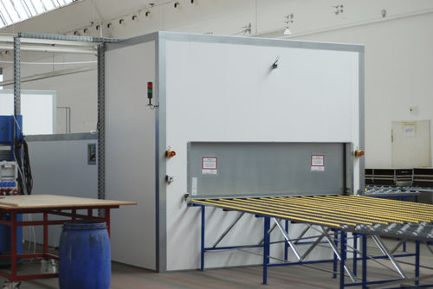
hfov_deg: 27.0
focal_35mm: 75
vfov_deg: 18.2
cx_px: 216
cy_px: 144
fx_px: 903
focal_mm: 50
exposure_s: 1/125
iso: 220
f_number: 2.8
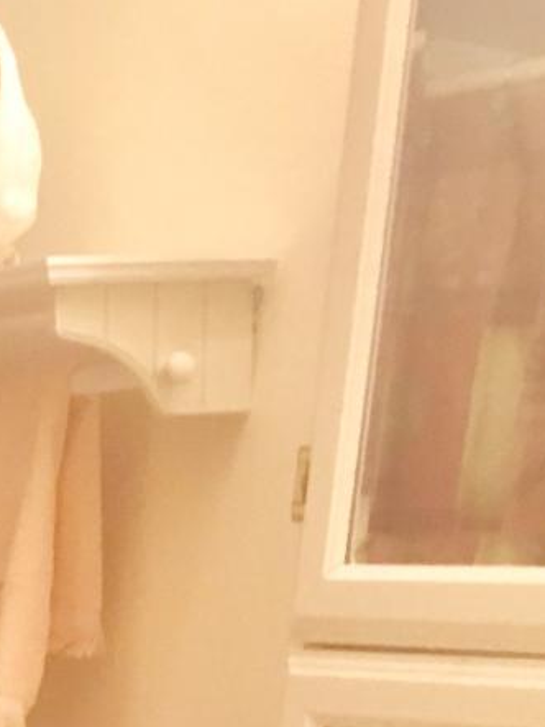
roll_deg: -0.5
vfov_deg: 13.6
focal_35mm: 131
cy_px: 1269
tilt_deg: -13.3
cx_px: -382
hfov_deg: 10.7
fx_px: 2751
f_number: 2.2
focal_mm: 4.15
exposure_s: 1/30
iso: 100
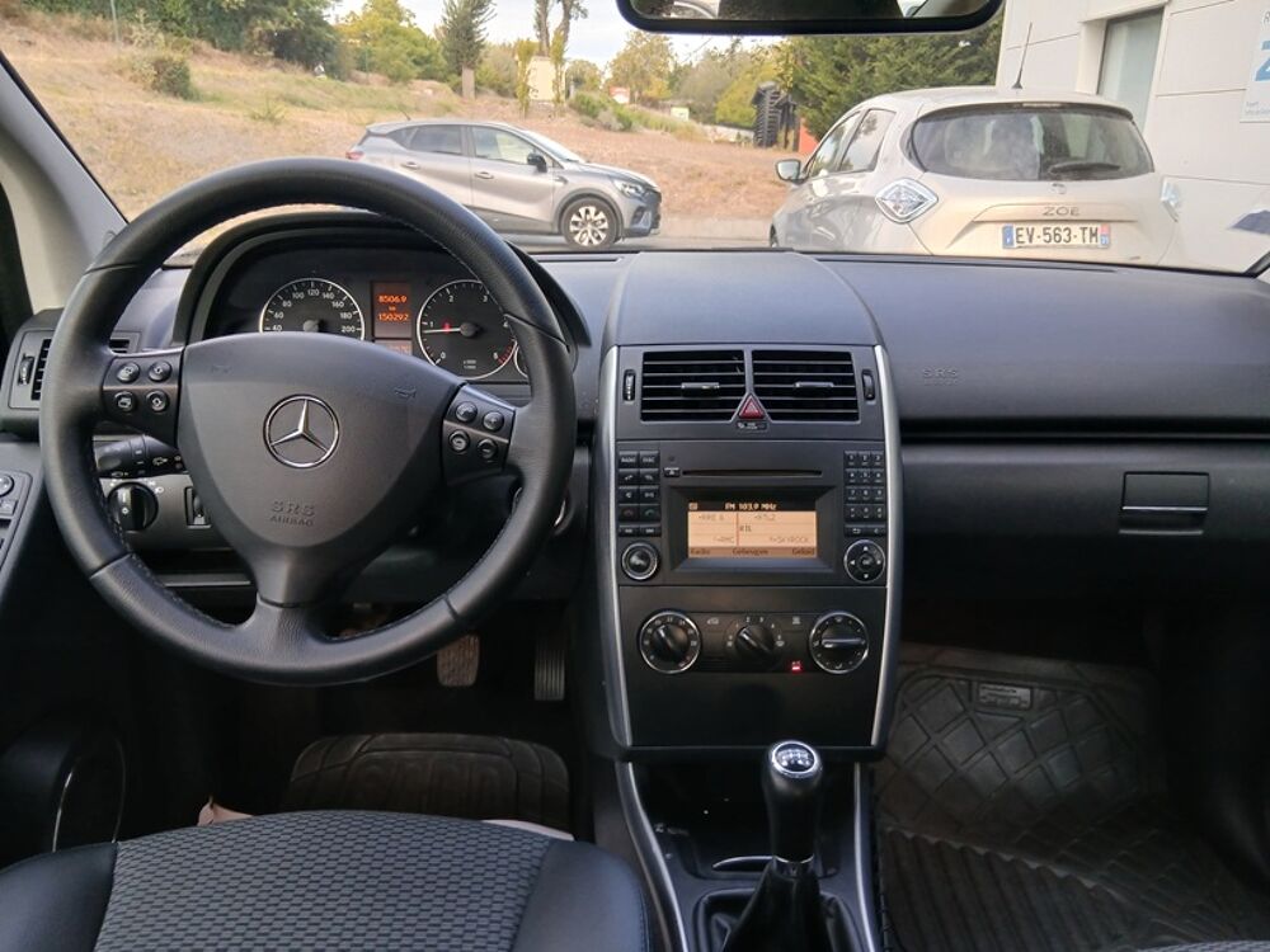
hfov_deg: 67.3
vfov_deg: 53.1
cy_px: 476
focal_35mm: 26
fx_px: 954
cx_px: 635
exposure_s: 1/50
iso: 80
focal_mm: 3.98
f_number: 1.8
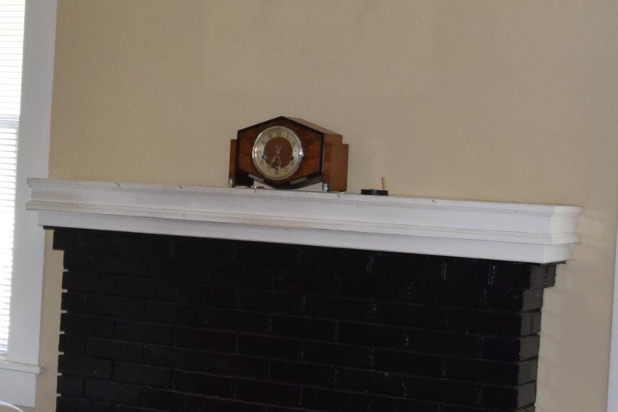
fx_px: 1391
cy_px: 207
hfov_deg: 24.2
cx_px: 45
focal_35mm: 81
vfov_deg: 16.9
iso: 720
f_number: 5.6
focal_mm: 14
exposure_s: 1/125
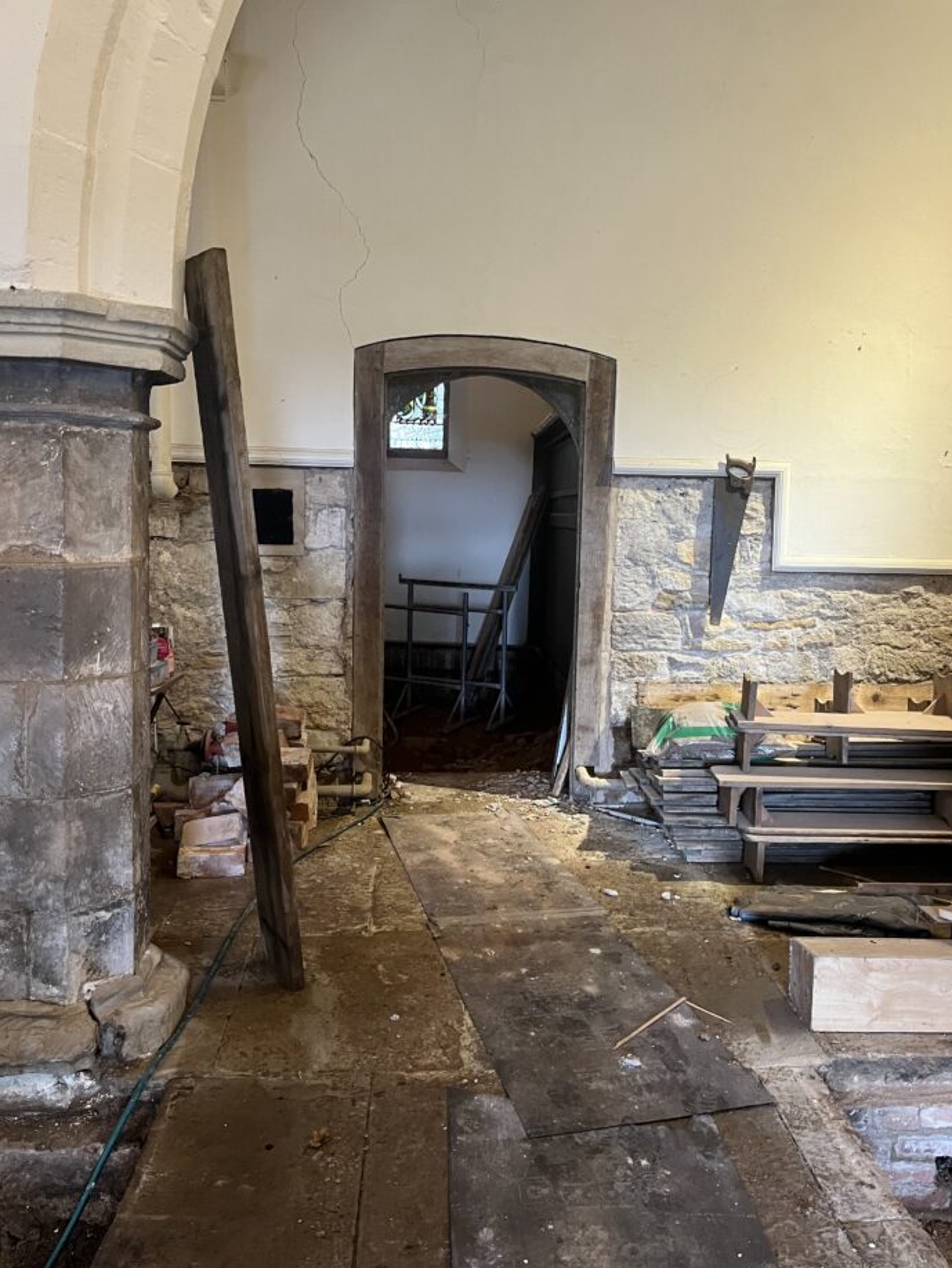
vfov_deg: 61.6
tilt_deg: -5.7
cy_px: 594
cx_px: 507
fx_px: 1063
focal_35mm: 29
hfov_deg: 48.2
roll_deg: -1.0
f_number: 1.6
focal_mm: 5.1
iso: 200
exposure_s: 1/50
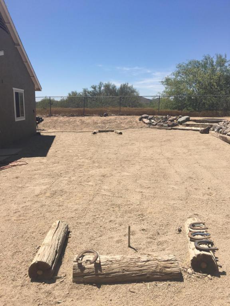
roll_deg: -2.4
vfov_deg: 61.7
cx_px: 115
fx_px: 257
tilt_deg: -9.1
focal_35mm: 29
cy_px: 153
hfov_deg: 48.2
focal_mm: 4.15
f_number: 2.2
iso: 25
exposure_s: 1/2564
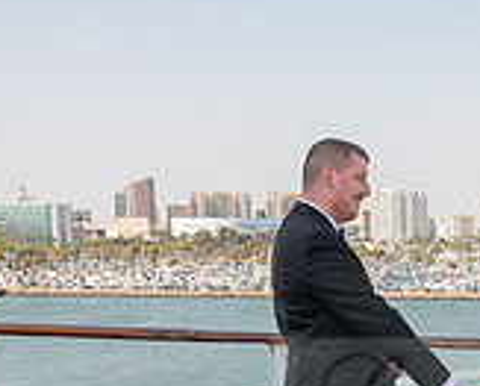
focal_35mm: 80
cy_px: 408
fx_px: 1139
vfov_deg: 18.6
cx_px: 530
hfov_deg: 22.4
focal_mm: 24
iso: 200
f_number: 9
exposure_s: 1/200
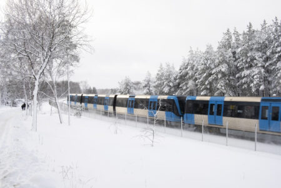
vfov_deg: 37.9
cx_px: 140
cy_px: 94
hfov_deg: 54.4
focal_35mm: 35
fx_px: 273
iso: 200
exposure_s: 1/150
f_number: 9
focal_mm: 23
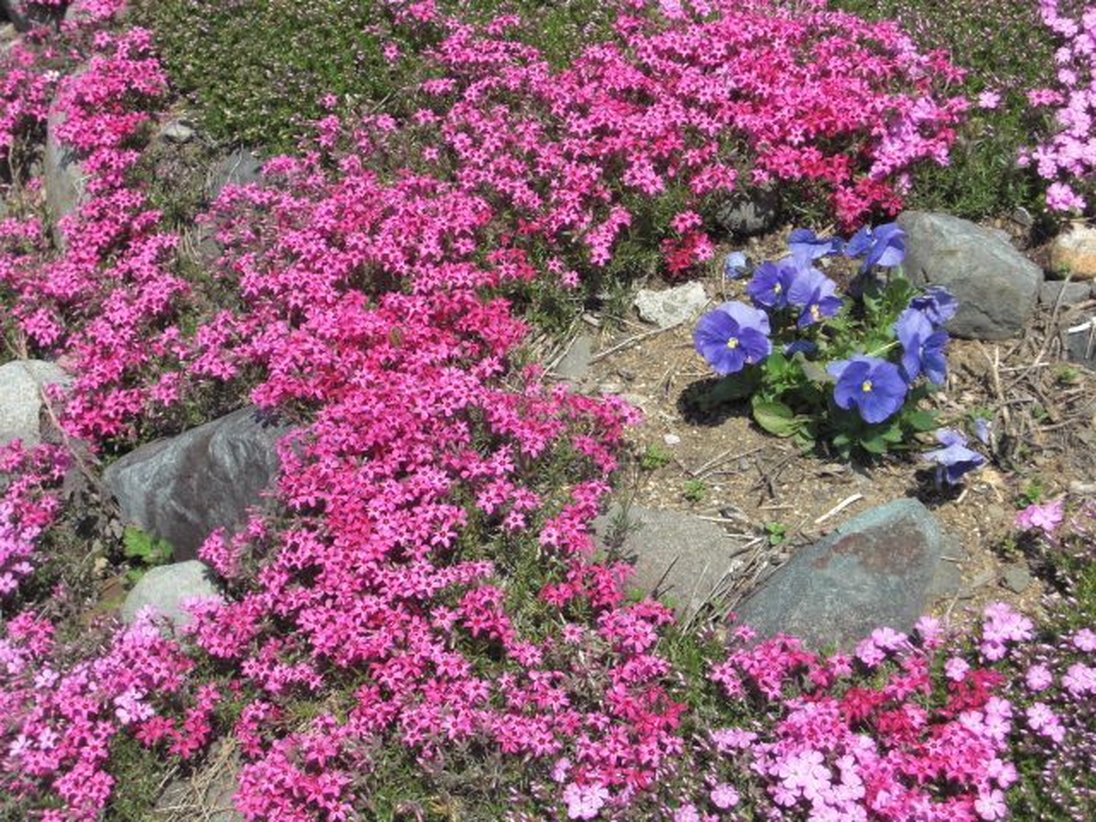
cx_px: 548
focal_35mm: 66
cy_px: 411
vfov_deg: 22.3
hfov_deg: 29.4
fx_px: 2090
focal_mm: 11.7
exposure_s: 1/640
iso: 50
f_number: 4.1
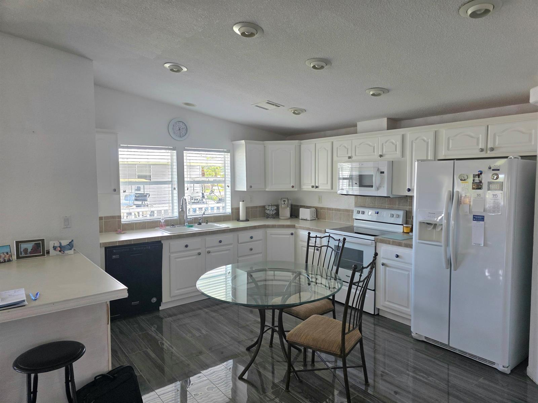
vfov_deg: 58.9
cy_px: 202
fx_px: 357
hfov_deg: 73.9
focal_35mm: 23
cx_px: 269
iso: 80
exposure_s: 1/182
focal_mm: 6.3
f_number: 1.7
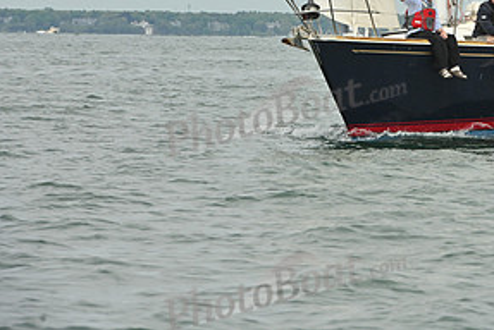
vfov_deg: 3.4
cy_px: -1
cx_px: 497
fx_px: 5549
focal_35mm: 404
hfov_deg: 5.1
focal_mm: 200
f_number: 13
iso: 320
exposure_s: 1/800
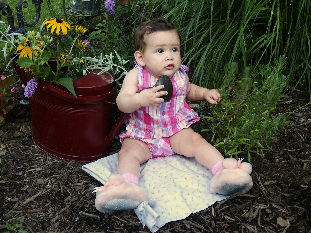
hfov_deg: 37.5
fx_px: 458
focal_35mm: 51
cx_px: 156
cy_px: 116
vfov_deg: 28.6
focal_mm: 10.67
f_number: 3.6
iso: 64
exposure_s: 1/60
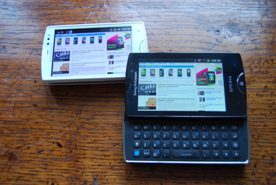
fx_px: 345
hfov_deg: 43.5
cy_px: 92
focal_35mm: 45
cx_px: 138
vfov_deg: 30.0
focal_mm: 30
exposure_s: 1/30
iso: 360
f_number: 4.2
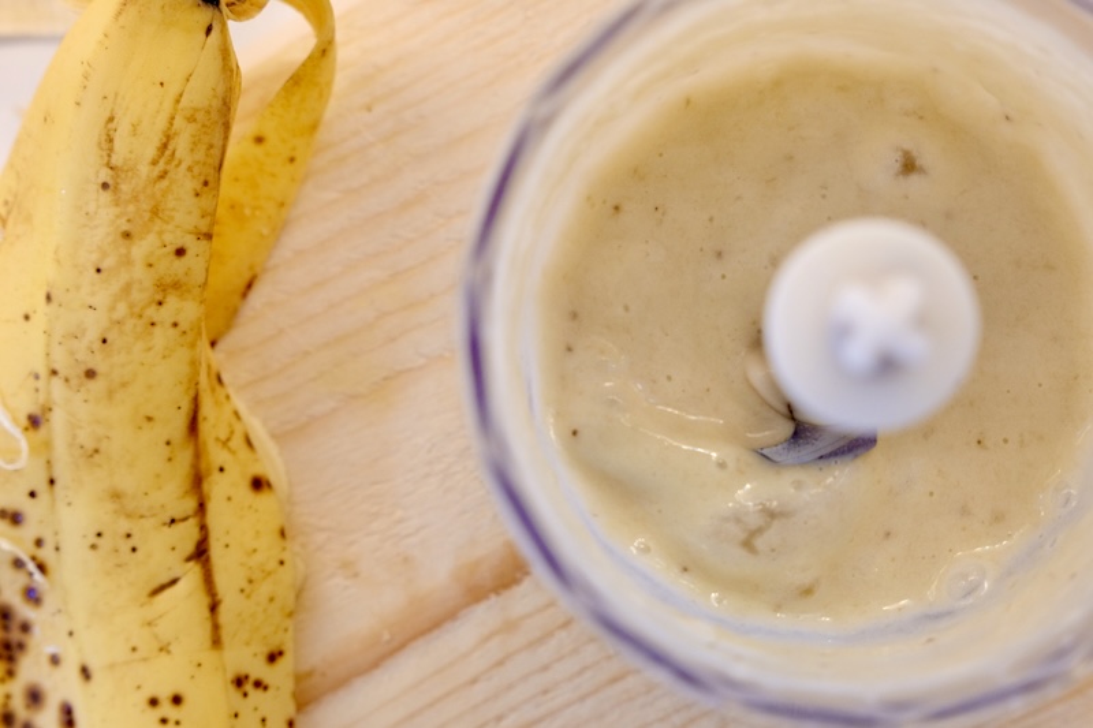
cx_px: 546
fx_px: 2125
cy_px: 364
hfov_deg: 28.8
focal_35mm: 70
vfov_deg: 19.4
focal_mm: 70
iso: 6400
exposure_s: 1/160
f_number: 6.3
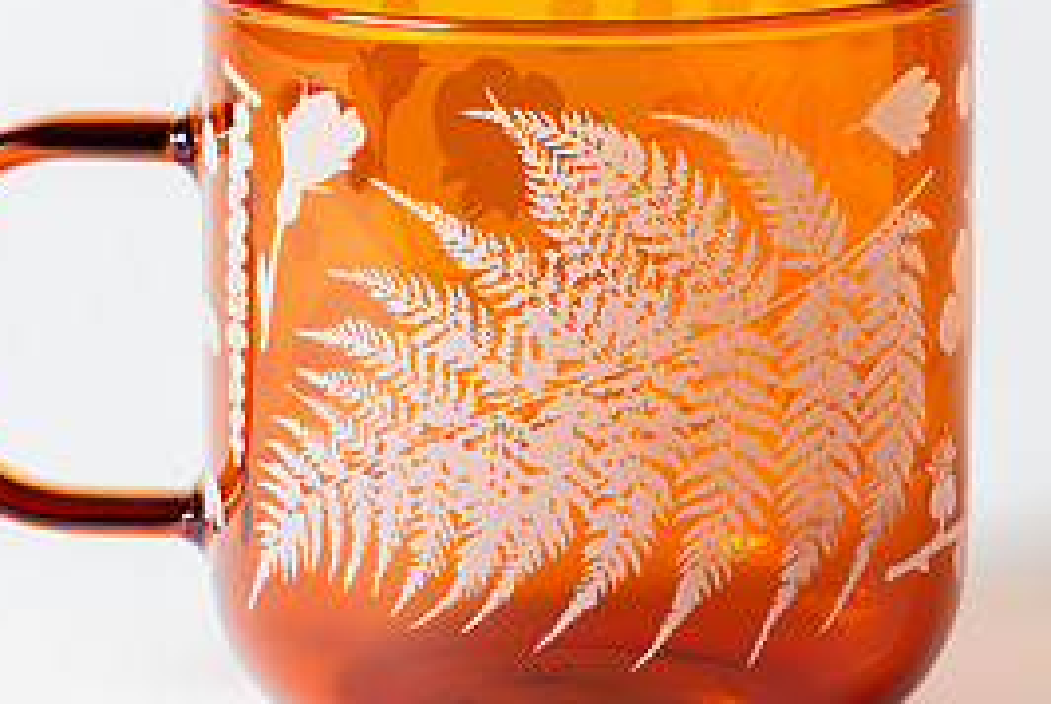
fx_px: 4881
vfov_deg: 8.2
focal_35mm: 167
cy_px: 268
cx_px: 588
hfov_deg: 12.3
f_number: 16
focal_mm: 50
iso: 250
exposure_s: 1/250
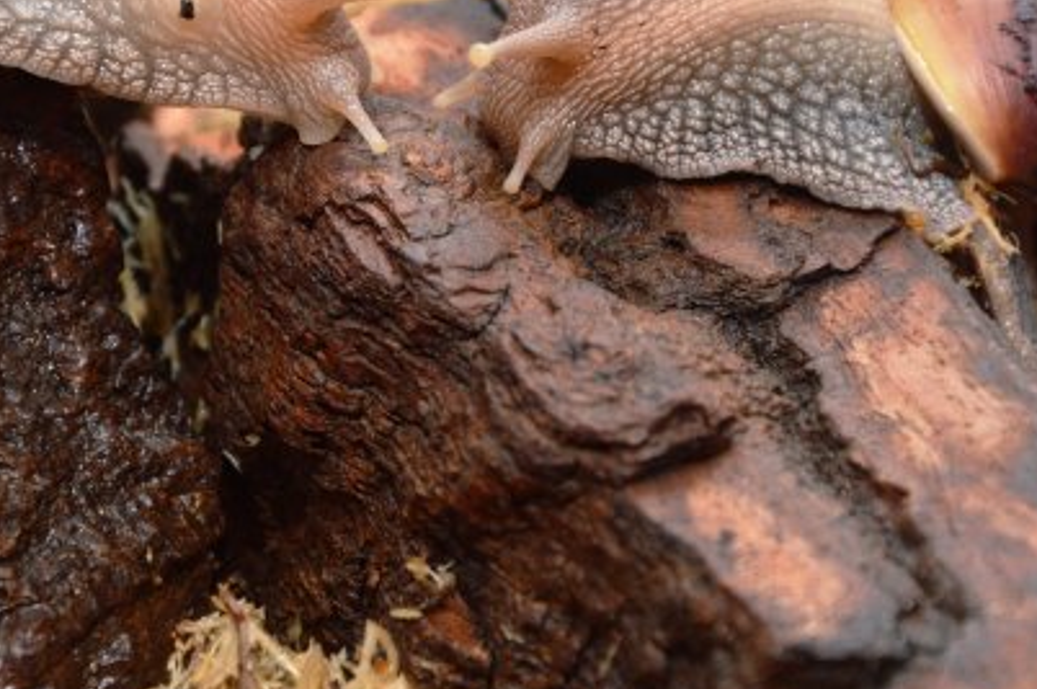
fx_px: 6898
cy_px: 215
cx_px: 475
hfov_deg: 8.6
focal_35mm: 240
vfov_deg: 5.7
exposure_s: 1/60
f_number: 8
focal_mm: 105
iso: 500
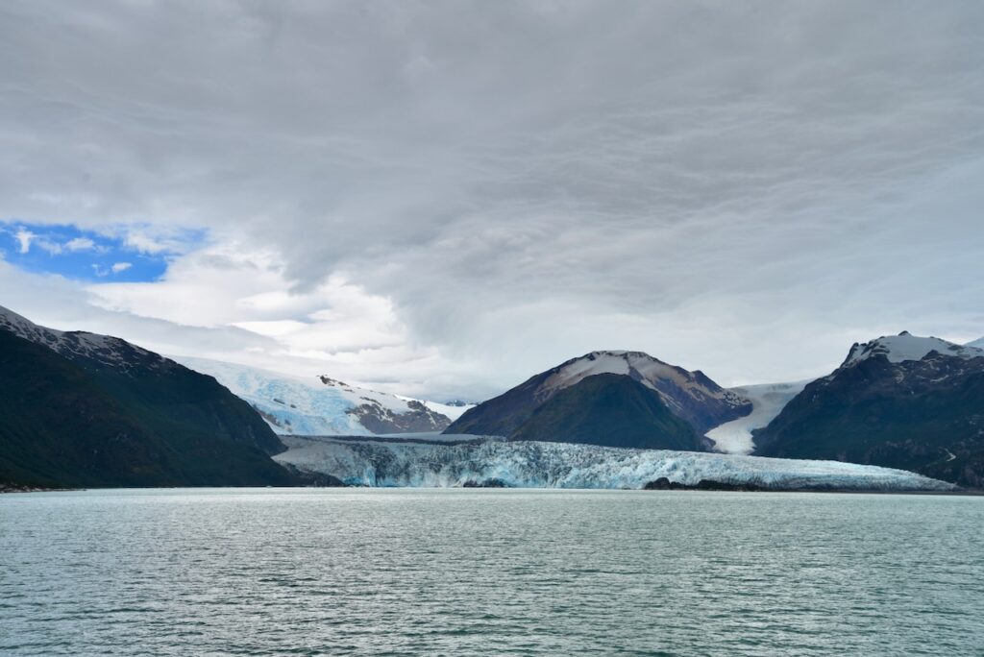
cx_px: 492
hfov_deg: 48.4
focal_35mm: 40
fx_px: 1094
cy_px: 328
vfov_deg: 33.4
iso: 160
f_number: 8
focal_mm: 40
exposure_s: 1/400
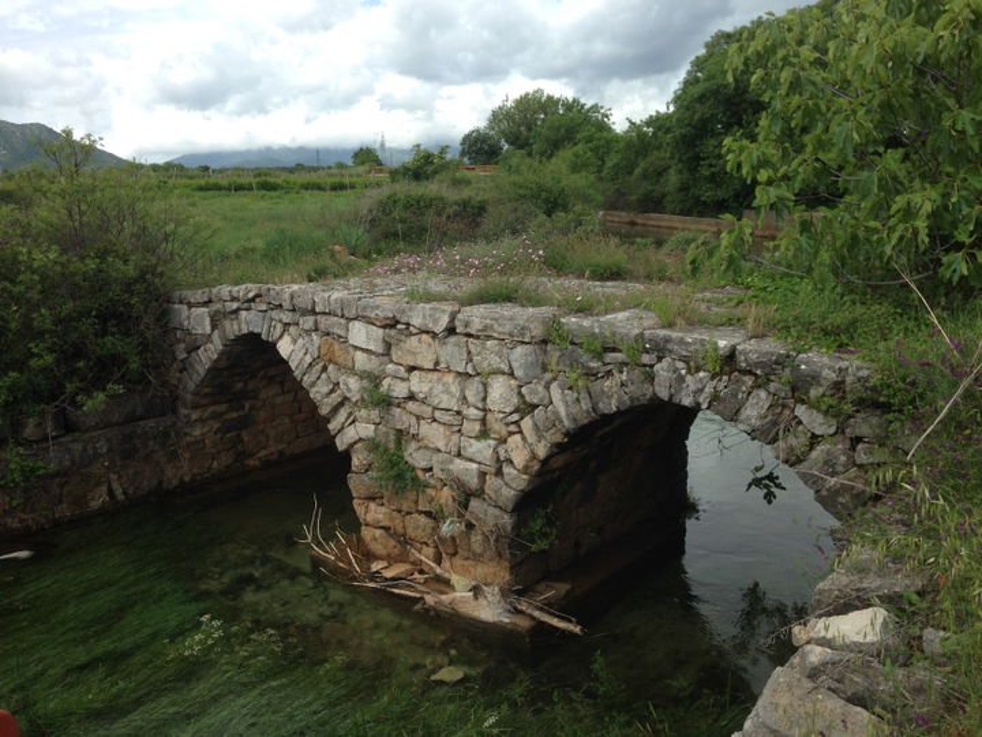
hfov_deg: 55.4
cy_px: 368
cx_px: 491
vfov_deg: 42.9
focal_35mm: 33
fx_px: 936
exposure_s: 1/1130
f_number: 2.4
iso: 50
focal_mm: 4.12
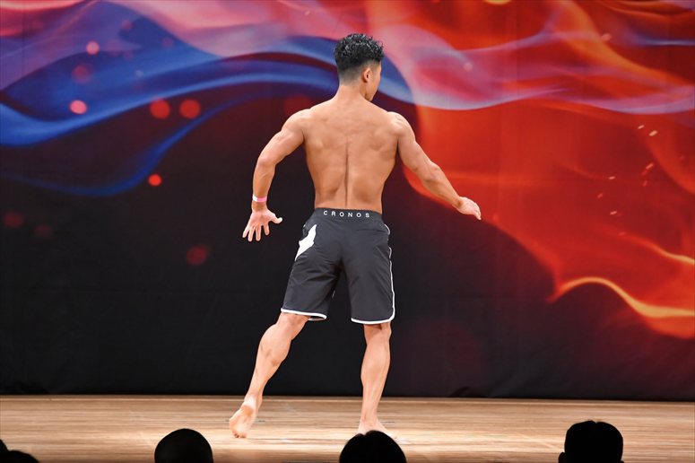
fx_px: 4921
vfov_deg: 5.4
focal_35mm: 255
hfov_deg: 8.1
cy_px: 232
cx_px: 348
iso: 3200
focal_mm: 170
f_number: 5.6
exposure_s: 1/400
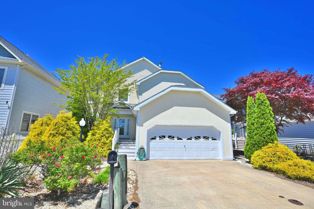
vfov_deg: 70.4
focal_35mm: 17
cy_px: 104
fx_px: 148
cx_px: 157
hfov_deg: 93.3
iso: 100
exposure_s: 1/160
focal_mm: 17
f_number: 9
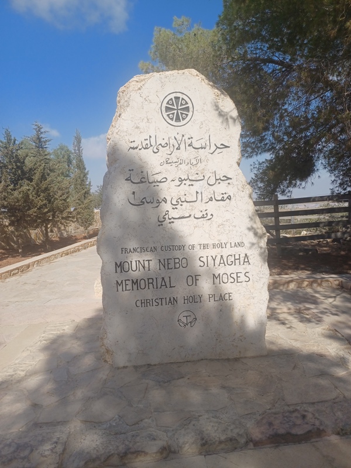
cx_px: 176
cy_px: 234
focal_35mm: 25
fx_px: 338
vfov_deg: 69.4
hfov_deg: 54.9
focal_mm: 4.6
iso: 32
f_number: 1.8
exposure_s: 1/606
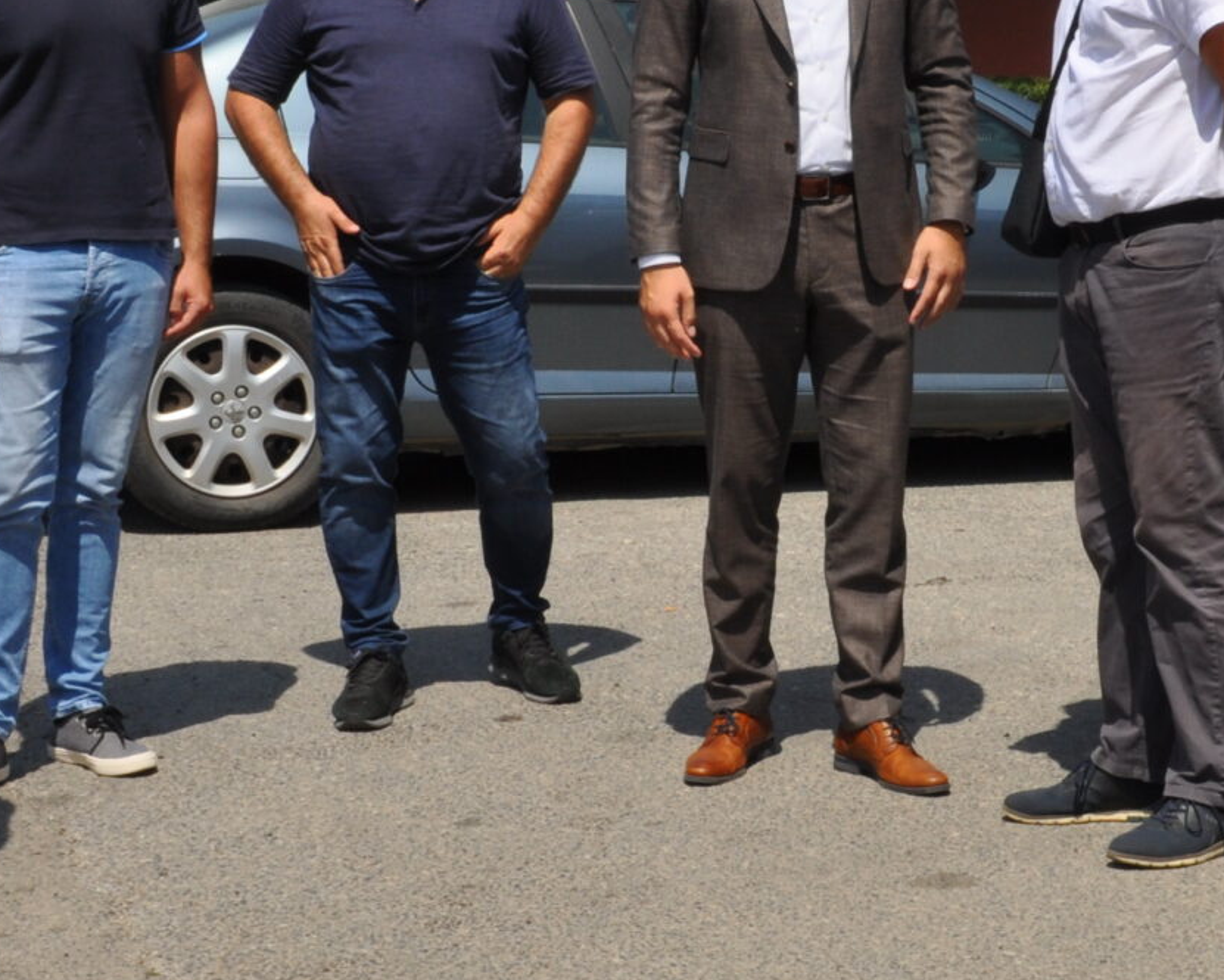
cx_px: 900
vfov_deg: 14.8
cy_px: 421
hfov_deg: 18.3
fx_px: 3768
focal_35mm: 104
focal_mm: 24
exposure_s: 1/200
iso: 200
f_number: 16
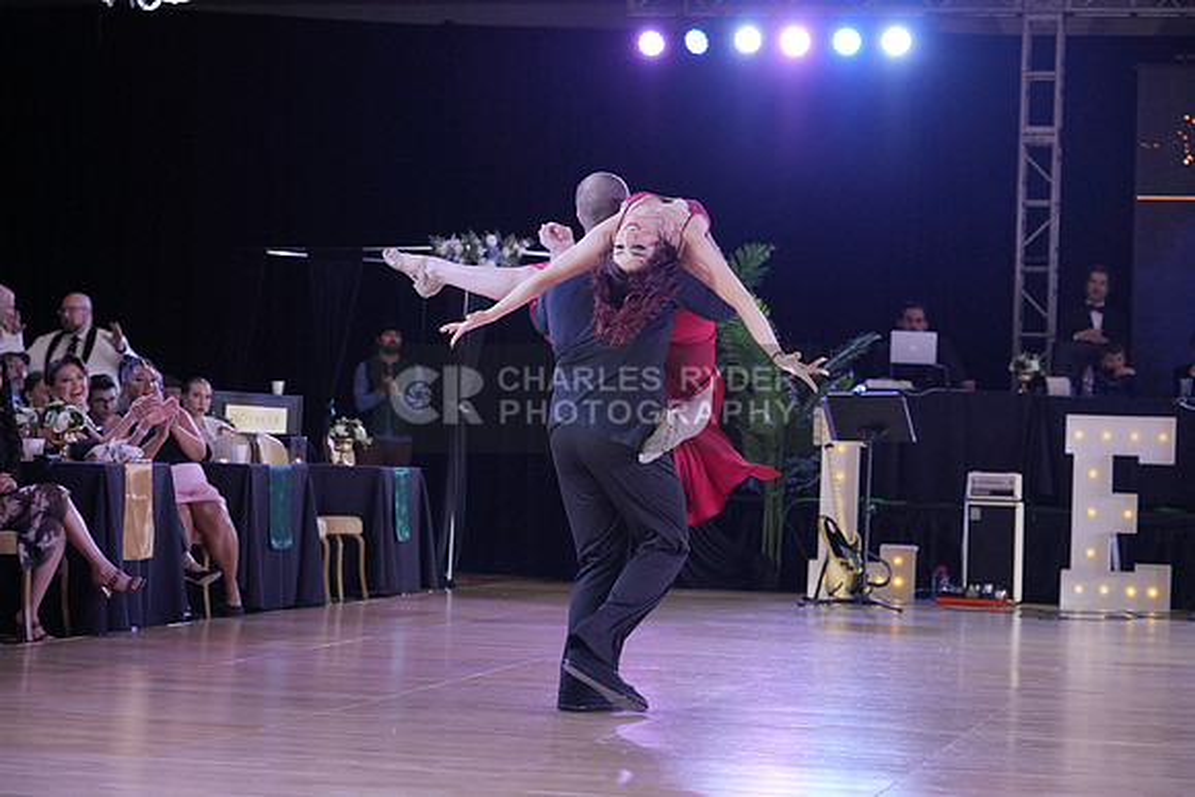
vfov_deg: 16.1
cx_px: 598
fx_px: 2822
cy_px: 398
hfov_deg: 23.9
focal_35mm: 85
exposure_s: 1/500
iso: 2000
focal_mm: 85
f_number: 4
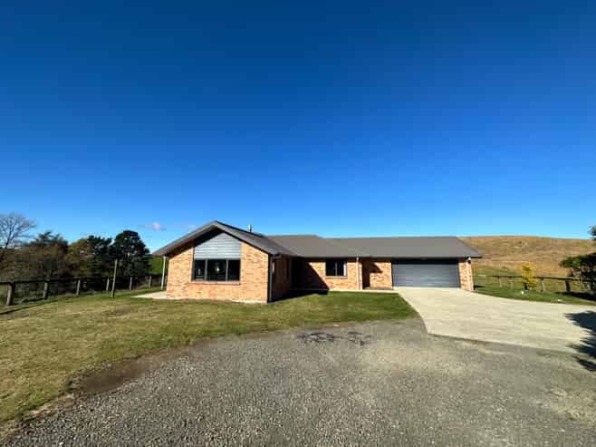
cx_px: 298
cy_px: 224
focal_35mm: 14
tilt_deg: +9.3
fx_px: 241
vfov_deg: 85.6
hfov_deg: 102.1
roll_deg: -0.1
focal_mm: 2.22
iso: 40
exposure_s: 1/2092
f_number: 2.2
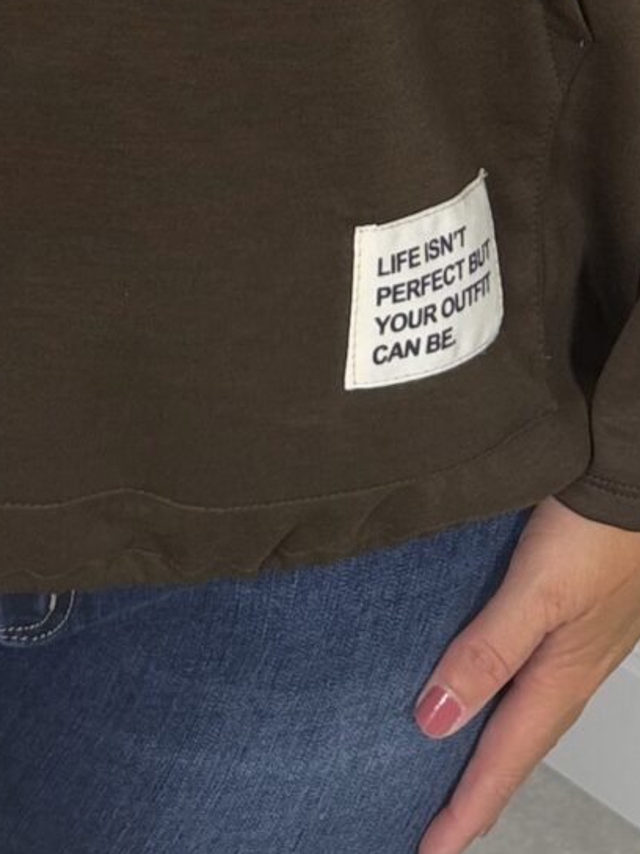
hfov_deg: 12.8
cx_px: -94
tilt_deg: -14.3
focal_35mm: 113
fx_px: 2786
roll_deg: -2.5
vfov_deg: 15.3
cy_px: -623
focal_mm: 6.76
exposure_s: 1/100
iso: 100
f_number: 1.78
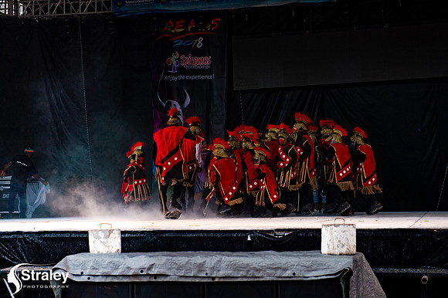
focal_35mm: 66
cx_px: 224
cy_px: 149
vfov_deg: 20.6
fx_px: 821
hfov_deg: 30.5
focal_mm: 66
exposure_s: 1/250
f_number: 5
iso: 125
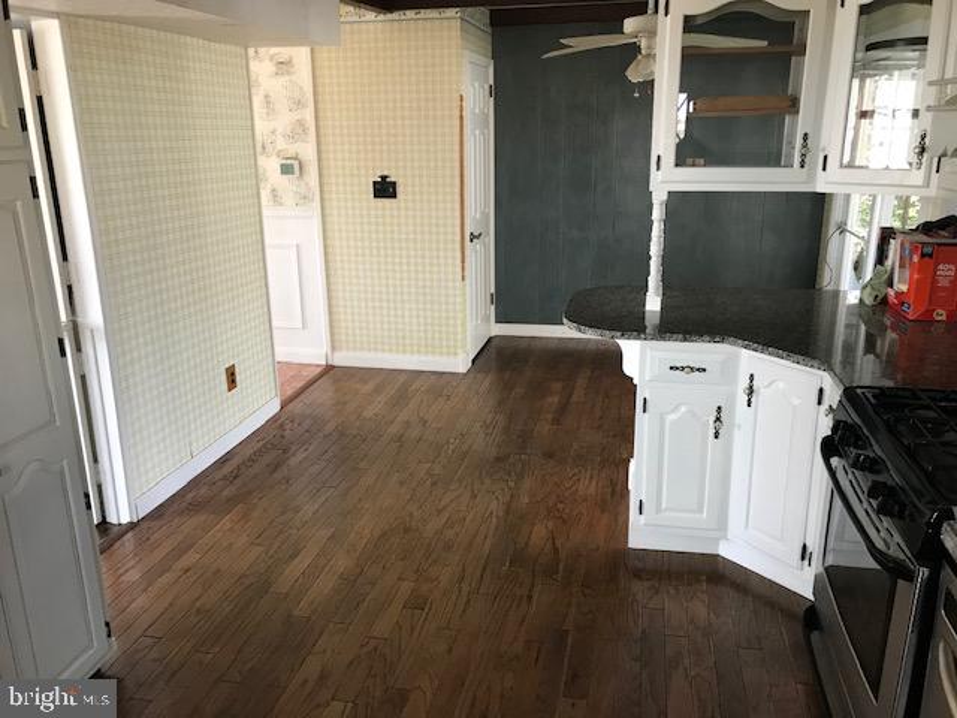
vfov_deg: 49.7
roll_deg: +0.3
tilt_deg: -17.1
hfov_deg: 63.4
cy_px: 359
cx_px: 478
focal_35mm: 28
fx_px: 774
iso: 40
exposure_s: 1/20
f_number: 1.8
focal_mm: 3.99
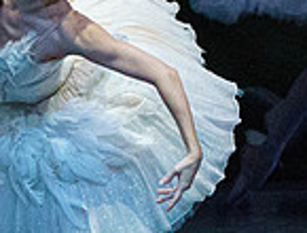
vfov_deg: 0.9
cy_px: -2
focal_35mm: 1698
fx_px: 15122
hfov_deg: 1.2
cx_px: 22
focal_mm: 358
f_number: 5.6
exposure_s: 1/320
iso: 8000
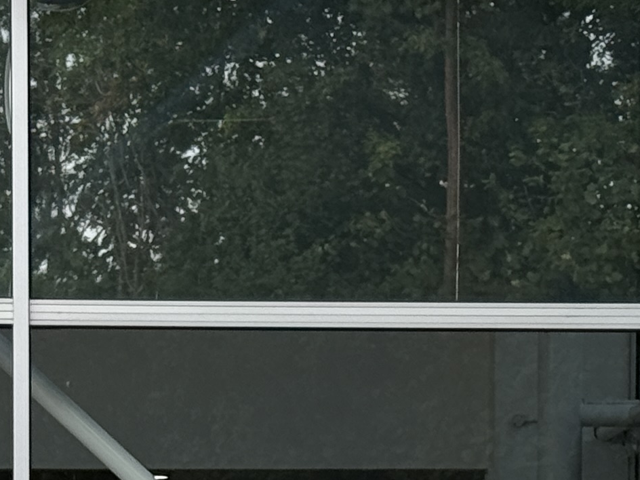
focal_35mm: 205
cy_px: 781
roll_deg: +0.7
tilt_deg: -1.6
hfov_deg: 9.7
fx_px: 3790
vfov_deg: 7.1
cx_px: 308
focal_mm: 6.76
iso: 64
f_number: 1.78
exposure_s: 1/1678
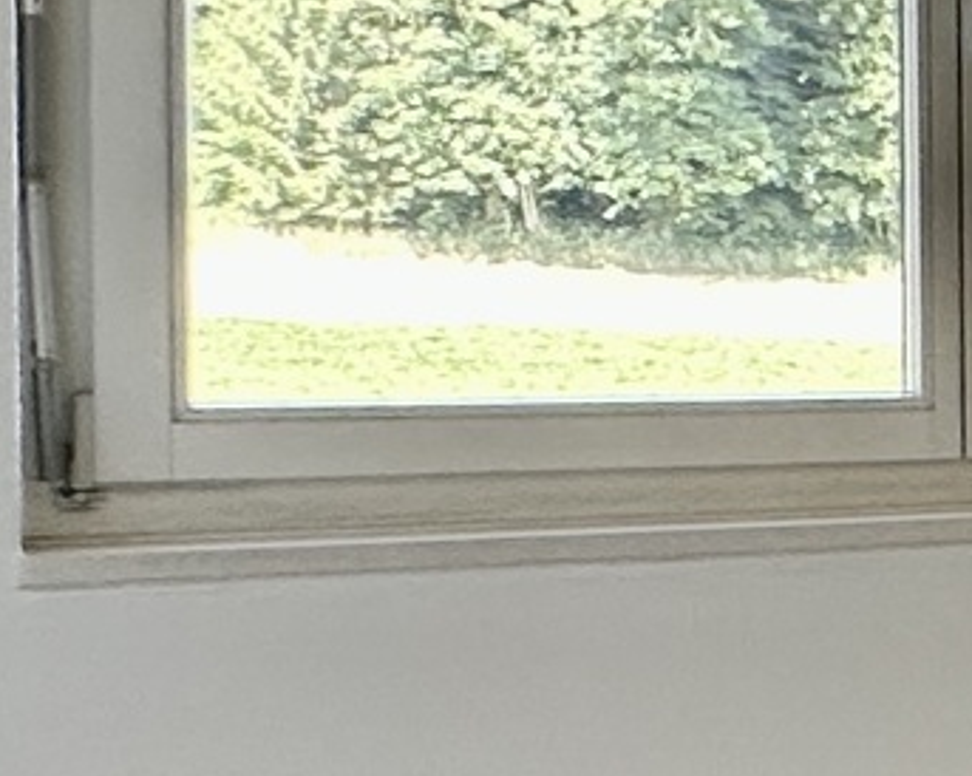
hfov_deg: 12.6
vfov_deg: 15.1
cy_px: 396
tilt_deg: -0.6
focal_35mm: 102
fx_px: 2933
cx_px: 2576
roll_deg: +0.5
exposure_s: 1/99
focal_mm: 2.22
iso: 125
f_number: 2.2
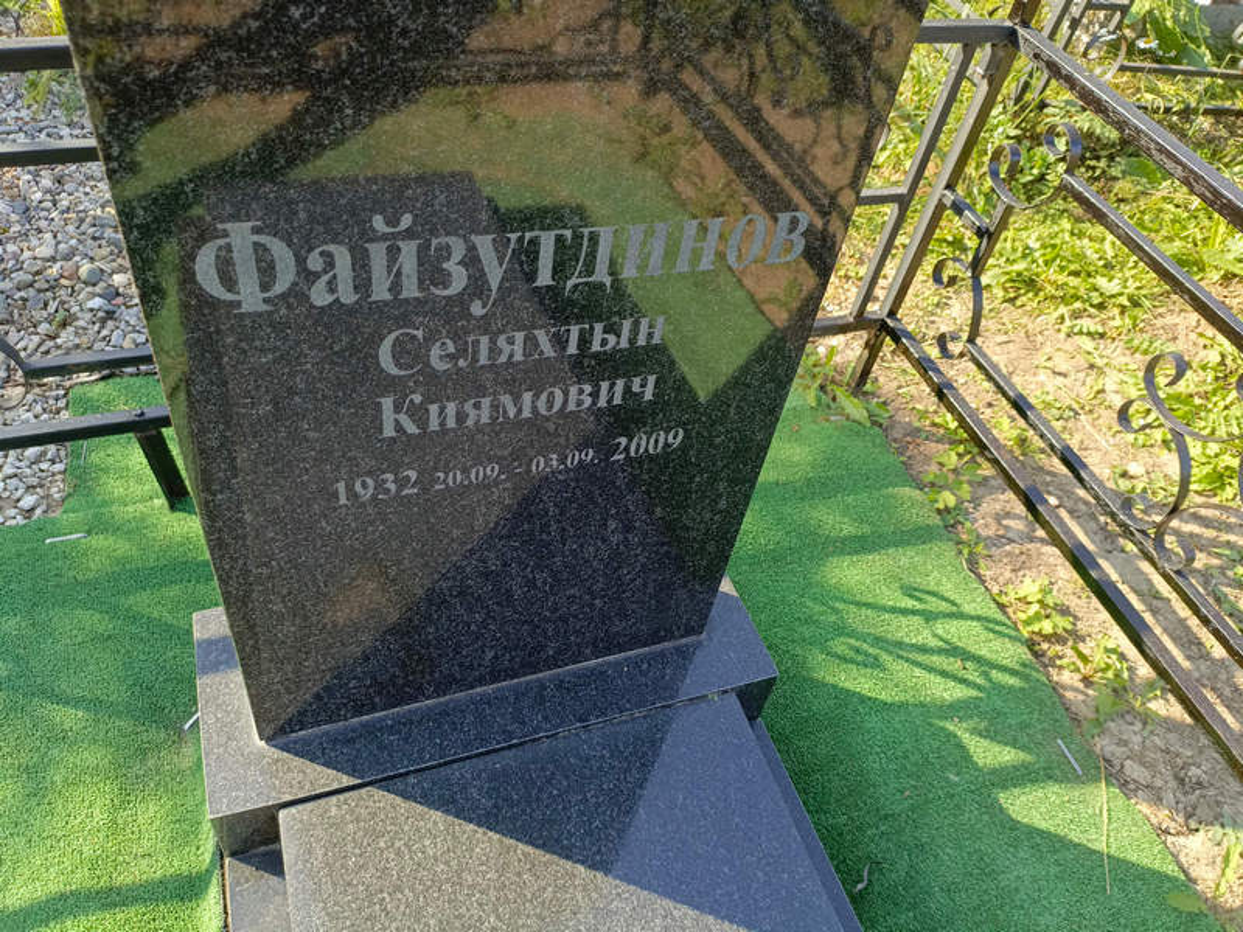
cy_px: 466
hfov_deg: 69.4
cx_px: 622
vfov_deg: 54.9
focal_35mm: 25
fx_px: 898
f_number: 1.69
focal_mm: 4.76
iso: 112
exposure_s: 1/230
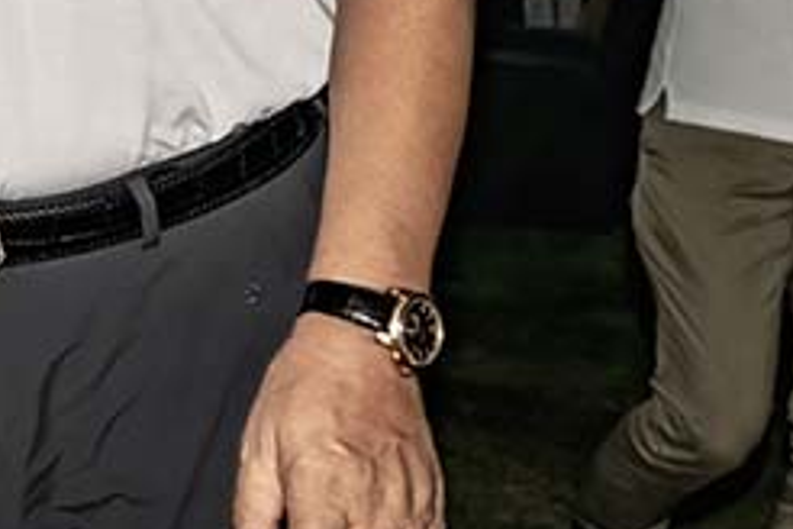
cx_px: -477
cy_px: -306
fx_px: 2708
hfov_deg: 15.1
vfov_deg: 10.7
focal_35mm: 123
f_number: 4.5
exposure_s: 1/200
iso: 250
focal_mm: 31.5
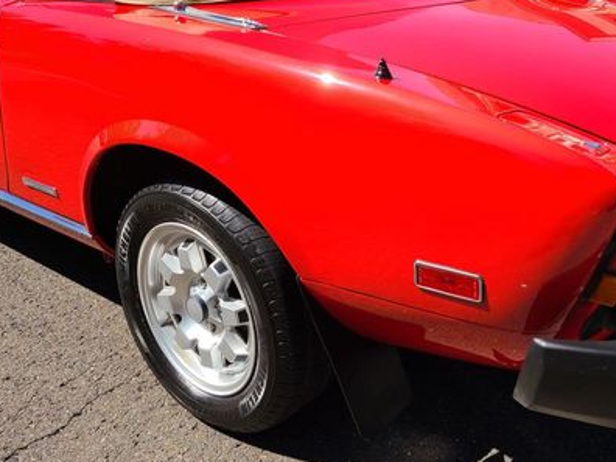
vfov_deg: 34.2
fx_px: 747
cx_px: 439
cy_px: 185
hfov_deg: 43.8
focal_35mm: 42
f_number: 1.8
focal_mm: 5.4
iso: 40
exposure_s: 1/1956
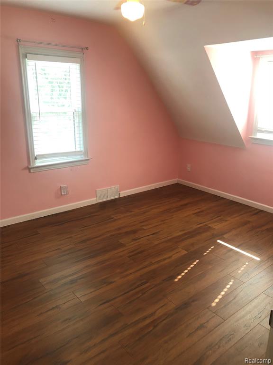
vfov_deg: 63.4
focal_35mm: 28
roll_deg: -0.5
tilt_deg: -14.7
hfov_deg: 49.7
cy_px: 182
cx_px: 136
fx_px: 294
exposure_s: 1/30
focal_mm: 3.99
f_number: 1.8
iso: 32
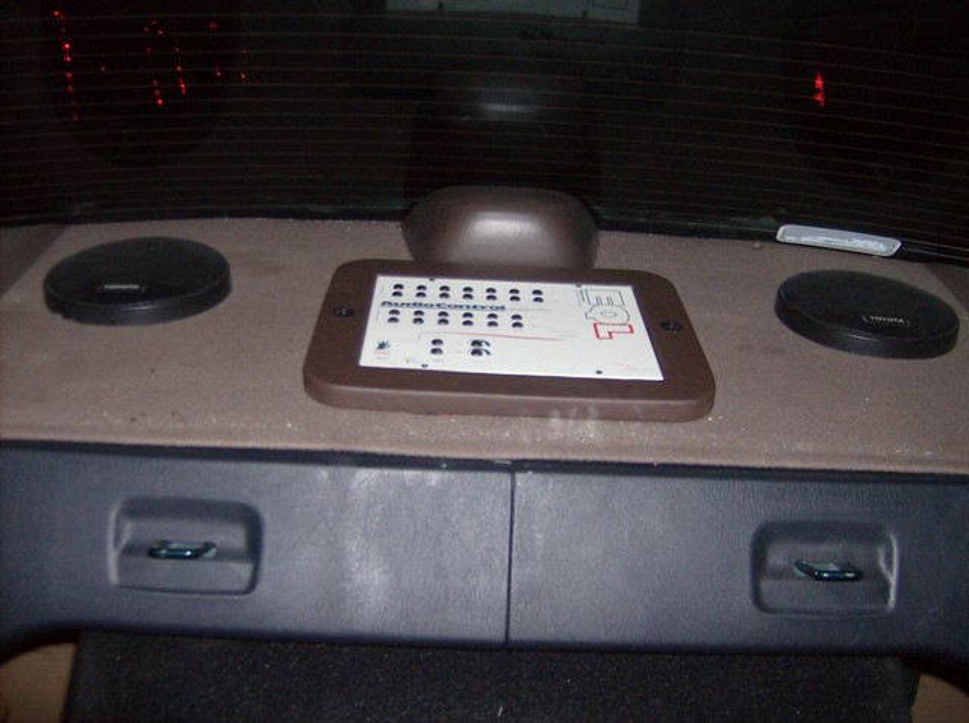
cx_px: 484
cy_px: 362
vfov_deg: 39.5
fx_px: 1005
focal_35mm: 36
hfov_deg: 51.5
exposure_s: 1/60
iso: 200
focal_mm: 6
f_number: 2.8
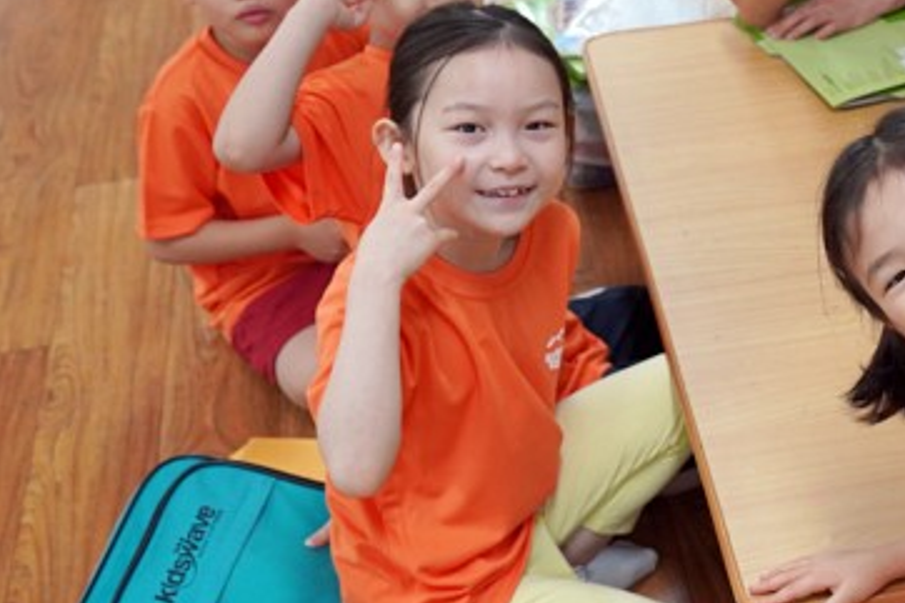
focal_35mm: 87
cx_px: 1000
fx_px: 2186
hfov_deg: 22.1
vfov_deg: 15.6
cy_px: 135
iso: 1600
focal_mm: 35
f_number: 4
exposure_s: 1/160
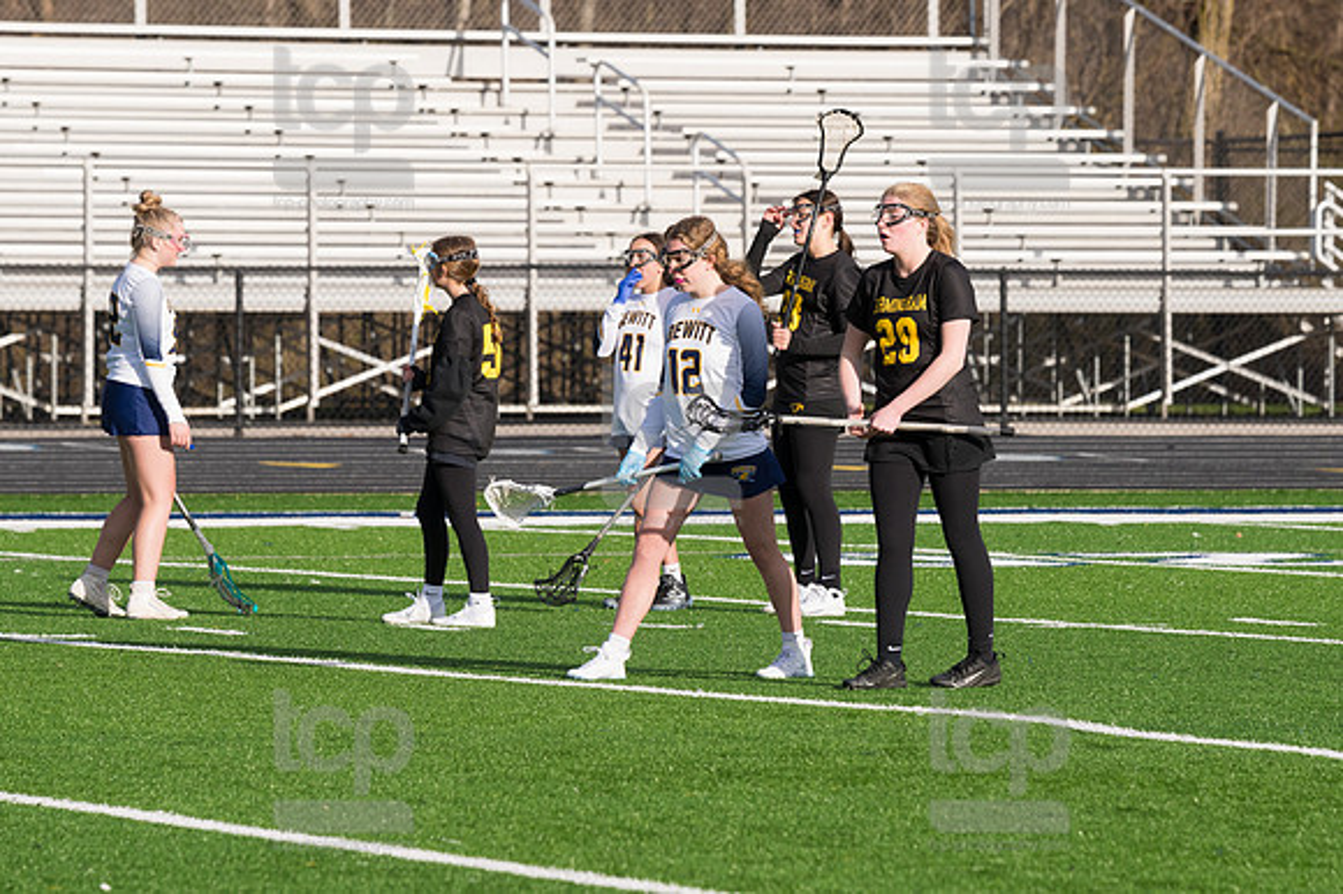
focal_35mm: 300
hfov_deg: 6.9
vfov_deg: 4.6
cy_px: 447
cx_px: 672
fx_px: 11185
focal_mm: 200
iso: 320
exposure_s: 1/1600
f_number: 5.6
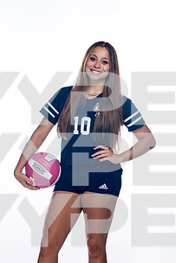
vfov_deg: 13.6
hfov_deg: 9.1
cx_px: 62
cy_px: 160
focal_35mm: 151
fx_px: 1106
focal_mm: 102
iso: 400
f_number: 5.6
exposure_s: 1/250
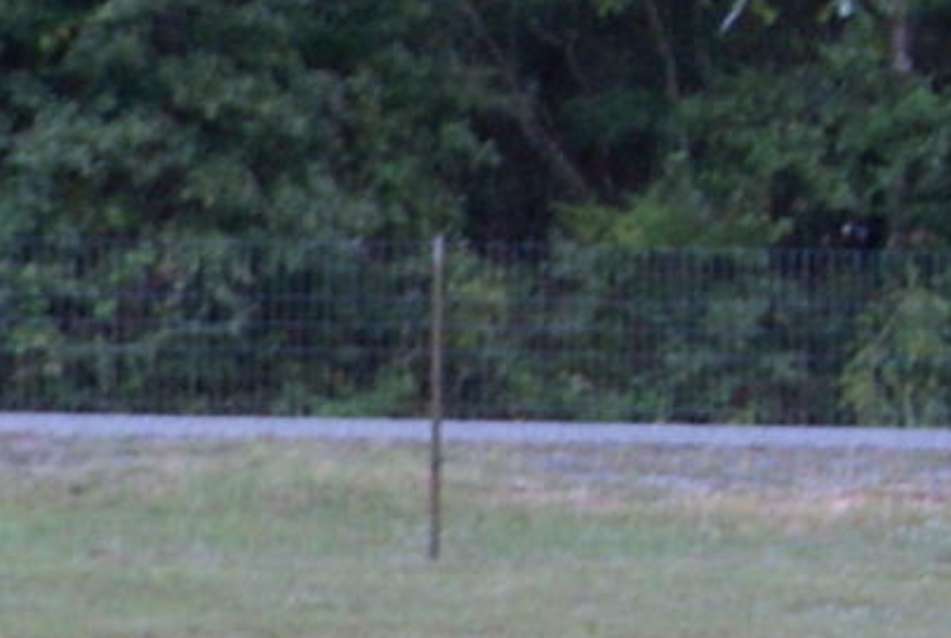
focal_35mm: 390
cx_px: -1255
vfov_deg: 3.5
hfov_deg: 5.1
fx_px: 10314
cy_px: 1300
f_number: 5
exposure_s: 1/60
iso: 250
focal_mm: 35
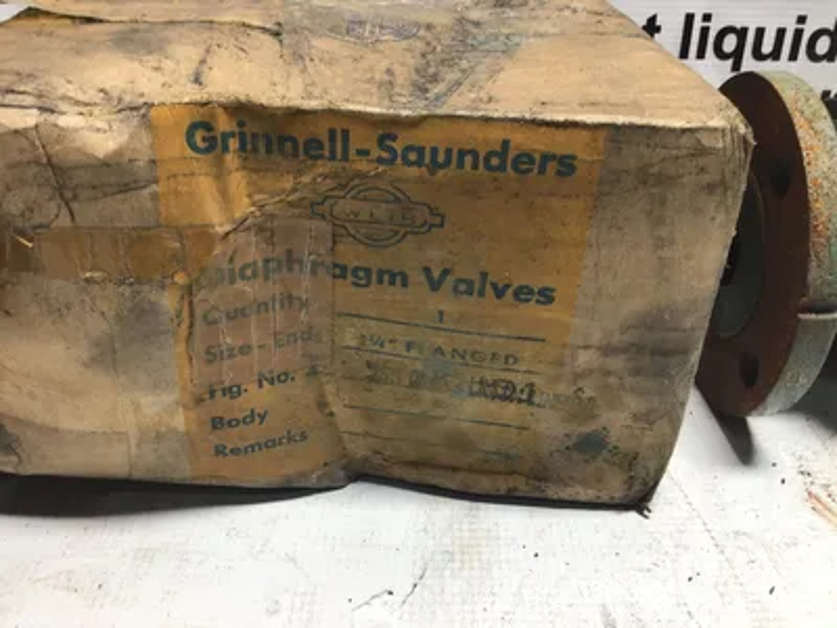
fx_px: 750
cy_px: 314
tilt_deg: -28.4
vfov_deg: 45.4
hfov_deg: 58.4
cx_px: 418
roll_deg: +0.0
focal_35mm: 31
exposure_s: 1/60
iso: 25
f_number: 2.4
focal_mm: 3.3
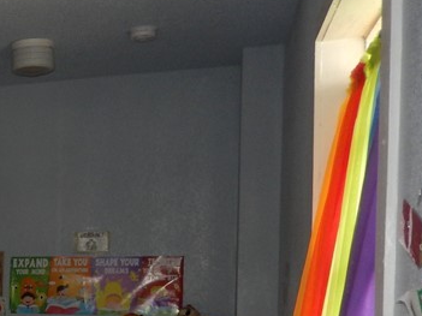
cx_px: -137
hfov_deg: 23.4
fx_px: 890
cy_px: 347
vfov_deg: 19.3
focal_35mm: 73
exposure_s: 1/30
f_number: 3.4
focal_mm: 4.5
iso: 200
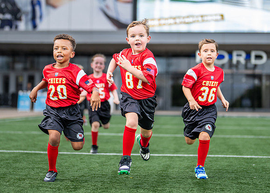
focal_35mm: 91
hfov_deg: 21.8
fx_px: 699
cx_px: 125
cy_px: 74
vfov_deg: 15.7
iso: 100
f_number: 1.2
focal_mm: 50
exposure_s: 1/1600
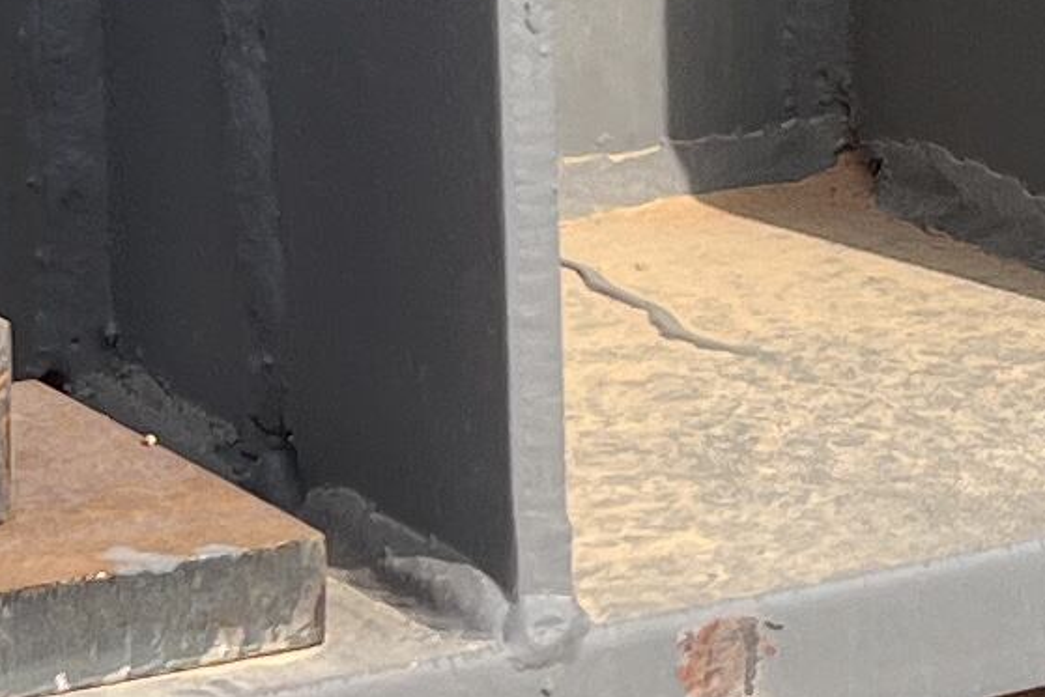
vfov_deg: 7.0
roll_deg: -2.2
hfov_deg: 10.3
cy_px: 286
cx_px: 1447
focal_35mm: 195
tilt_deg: -14.4
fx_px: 5662
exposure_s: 1/2062
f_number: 1.6
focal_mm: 5.1
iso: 50
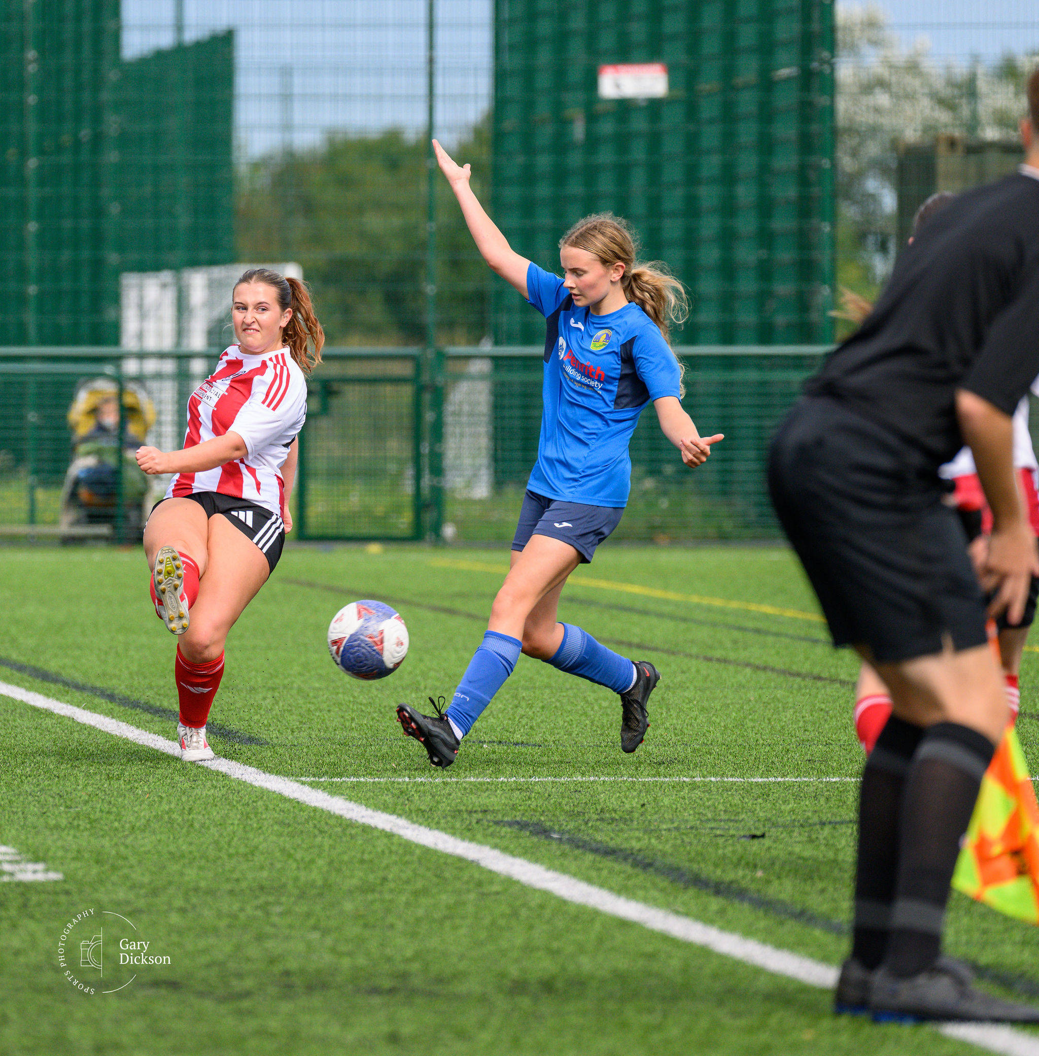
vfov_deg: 3.9
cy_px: 433
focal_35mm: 456
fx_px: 15621
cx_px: 370
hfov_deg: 3.8
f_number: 5.3
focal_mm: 290
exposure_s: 1/1600
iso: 640
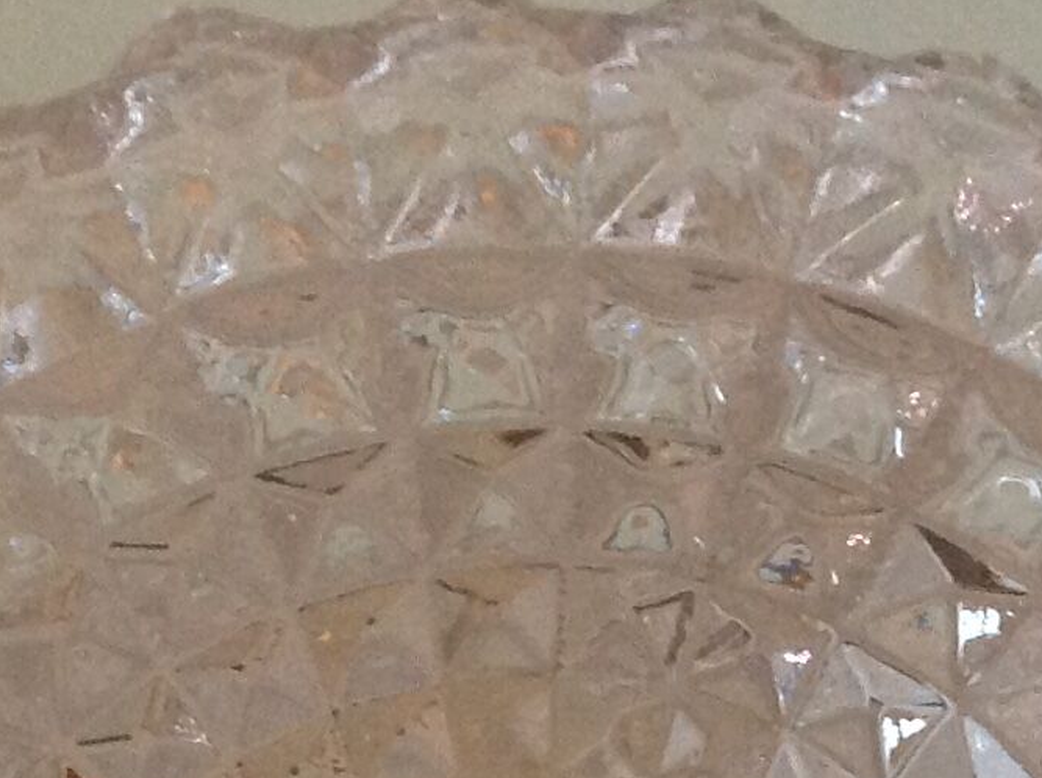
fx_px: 4087
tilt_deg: -81.9
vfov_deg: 10.4
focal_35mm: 136
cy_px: 1256
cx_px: 422
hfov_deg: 14.5
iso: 200
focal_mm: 4.28
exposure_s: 1/15
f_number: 2.4
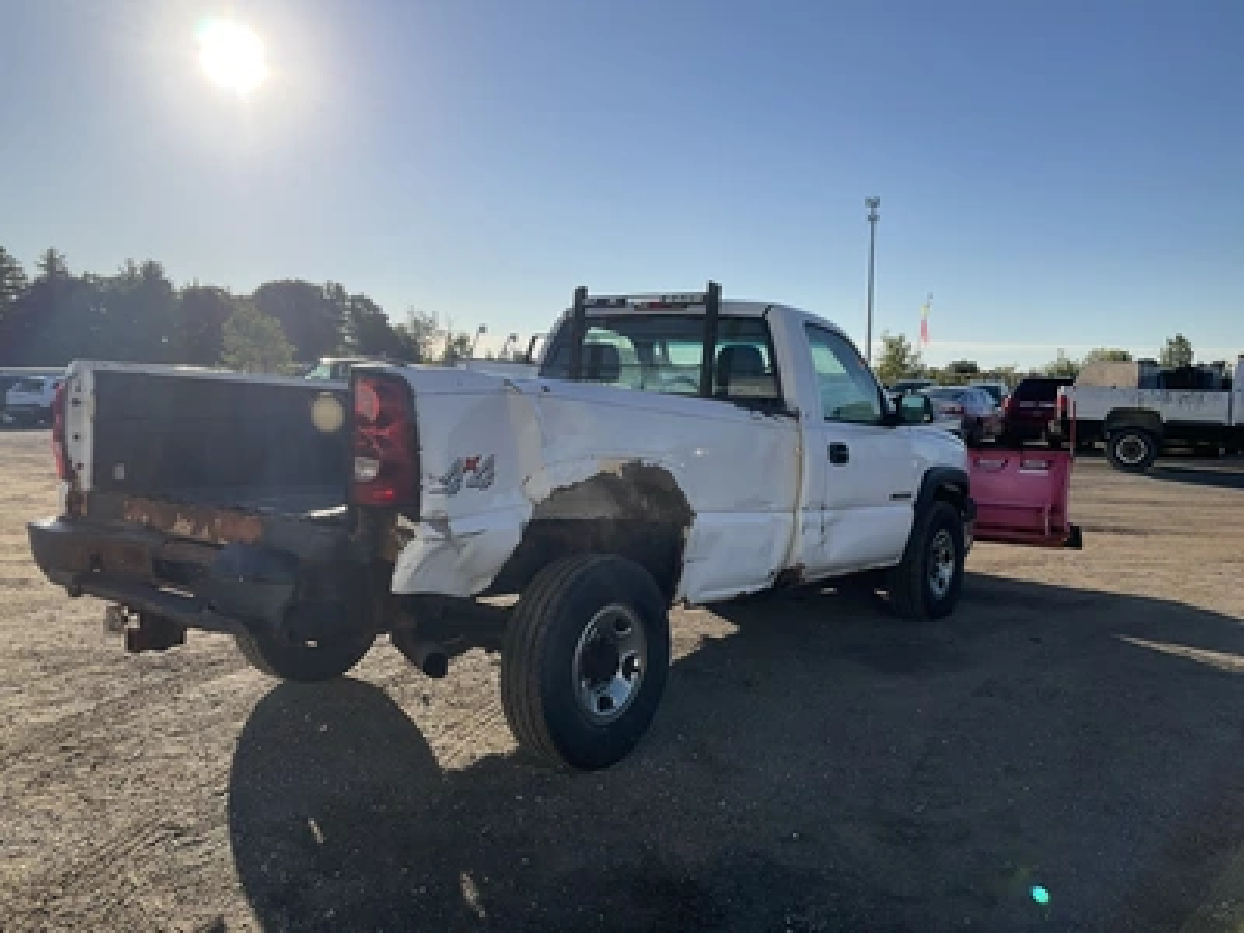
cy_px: 466
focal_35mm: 29
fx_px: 1042
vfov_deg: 48.2
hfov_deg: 61.7
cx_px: 622
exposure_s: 1/2801
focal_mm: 3
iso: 25
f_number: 1.8
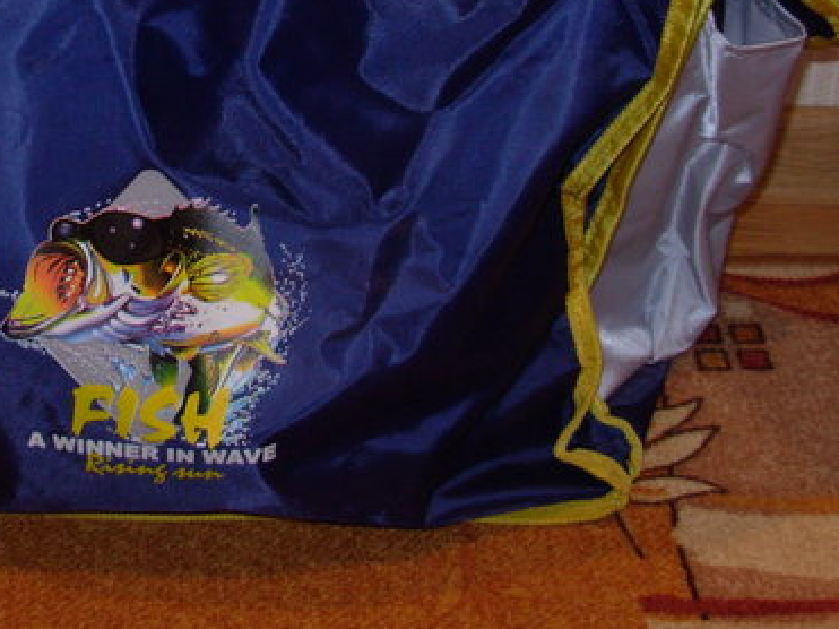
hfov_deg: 23.5
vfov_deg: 17.7
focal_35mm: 82
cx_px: 185
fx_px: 1987
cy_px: 50
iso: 50
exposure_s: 1/32
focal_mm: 6.3
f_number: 2.9
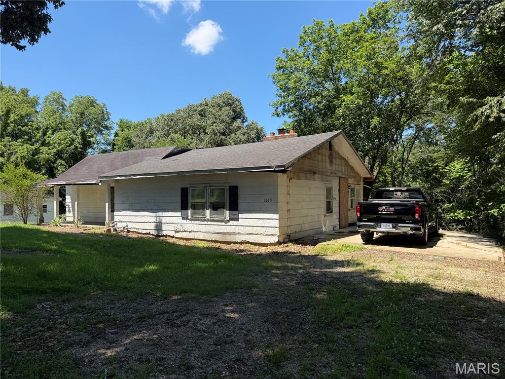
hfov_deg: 71.6
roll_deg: +0.4
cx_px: 252
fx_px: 350
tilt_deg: +1.2
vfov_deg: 56.8
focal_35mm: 24
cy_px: 190
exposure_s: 1/2232
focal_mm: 6.76
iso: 80
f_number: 1.78
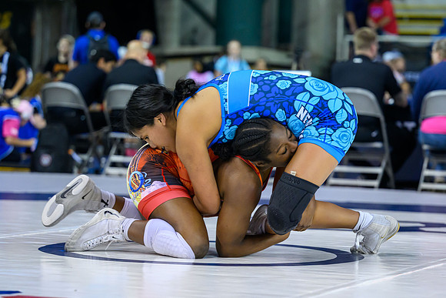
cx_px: 239
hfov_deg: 15.8
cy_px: 155
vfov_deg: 10.6
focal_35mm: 130
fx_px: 1605
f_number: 2.8
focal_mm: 93
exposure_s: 1/800
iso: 3200
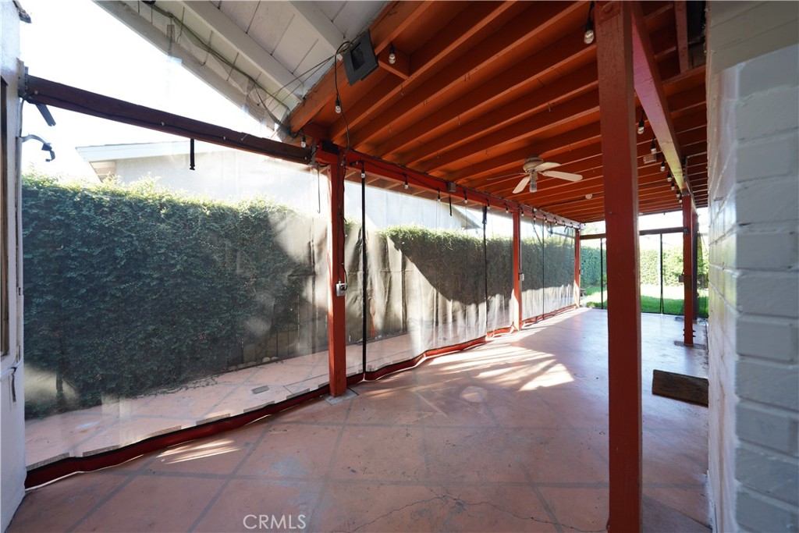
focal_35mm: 12
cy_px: 266
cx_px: 400
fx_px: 266
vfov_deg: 90.0
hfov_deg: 112.6
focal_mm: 12
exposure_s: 1/40
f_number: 3.2
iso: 100
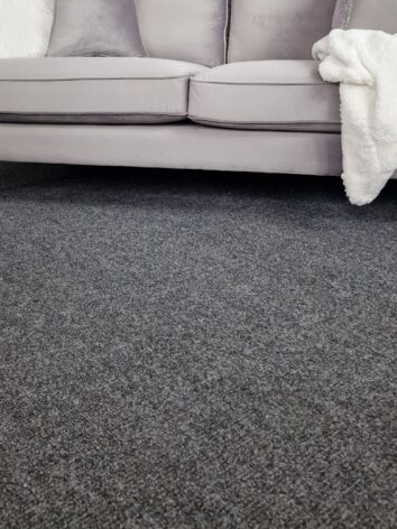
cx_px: 219
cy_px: 94
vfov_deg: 45.1
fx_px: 596
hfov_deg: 36.8
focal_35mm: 39
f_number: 1.8
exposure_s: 1/180
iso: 200
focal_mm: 6.4
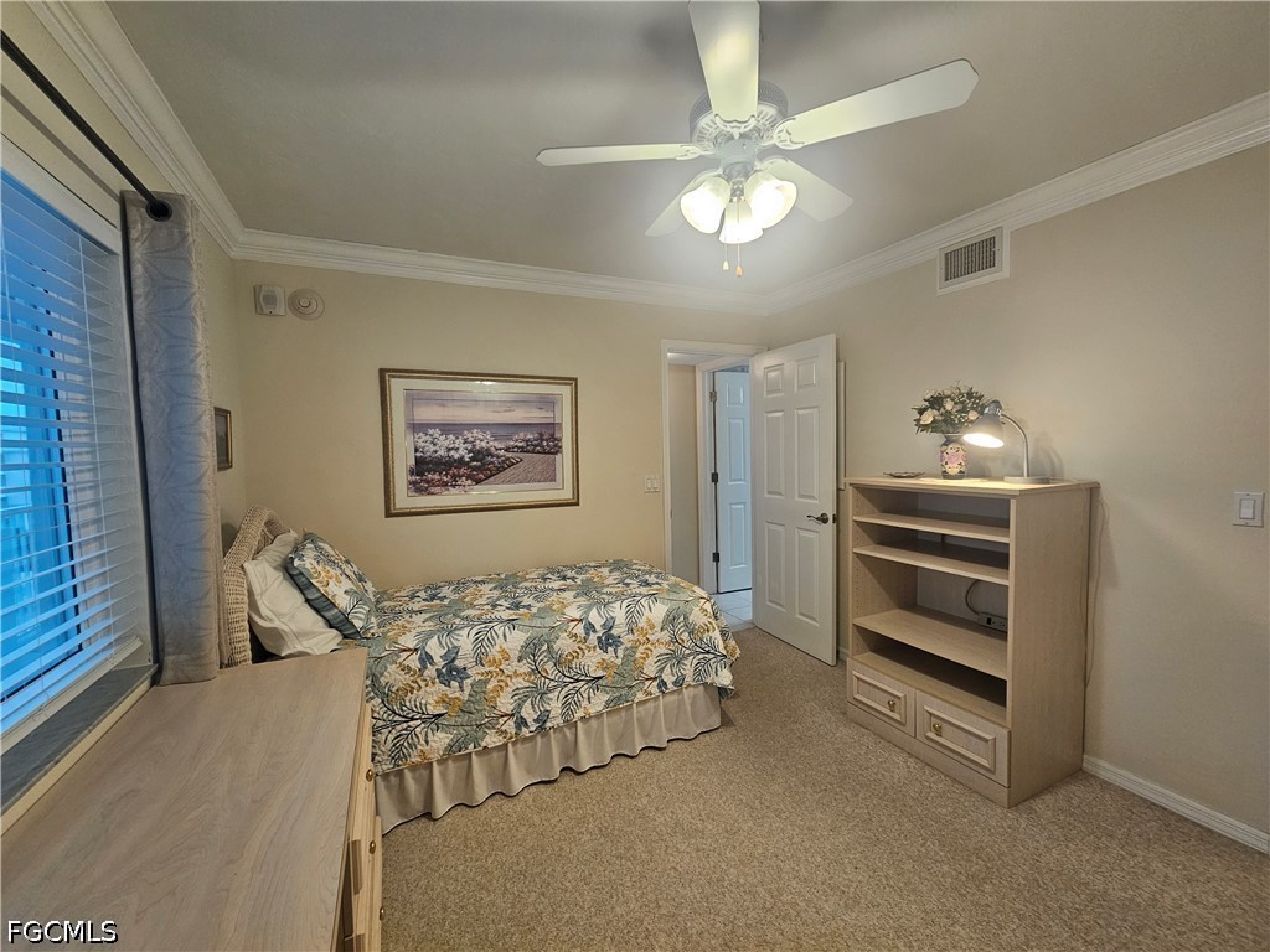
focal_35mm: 13
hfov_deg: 106.2
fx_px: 477
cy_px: 476
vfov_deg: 89.9
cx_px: 635
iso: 125
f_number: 2.2
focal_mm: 2.2
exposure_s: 1/60
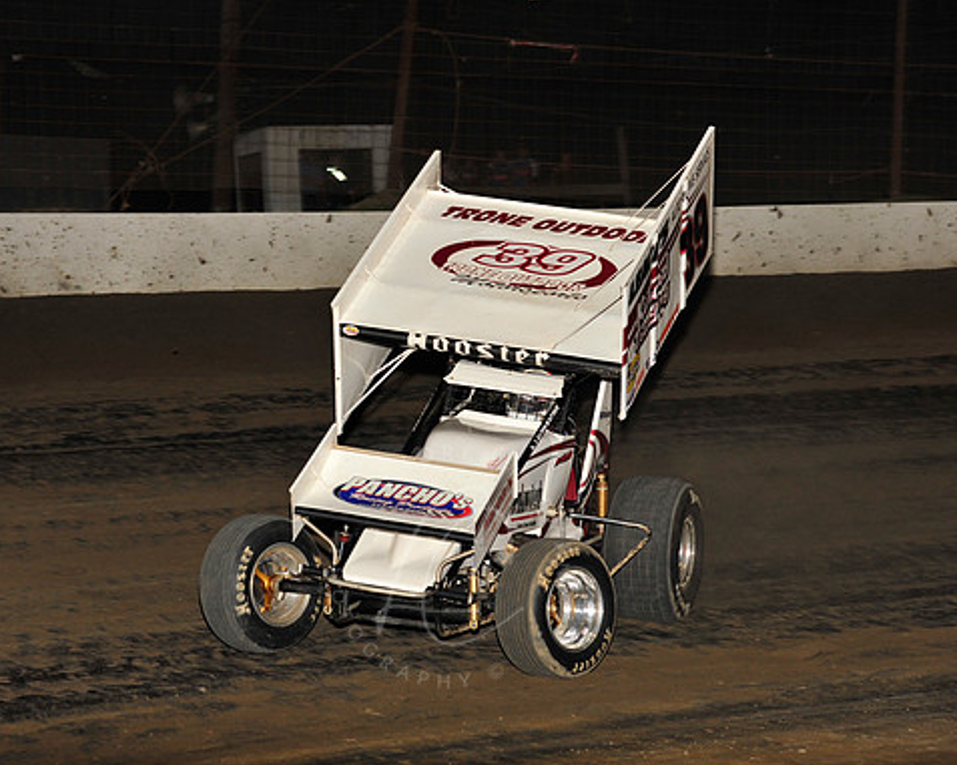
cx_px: 447
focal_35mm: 137
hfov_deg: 14.1
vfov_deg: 11.3
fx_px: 3878
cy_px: 381
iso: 1000
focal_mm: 120
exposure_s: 1/320
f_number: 6.3
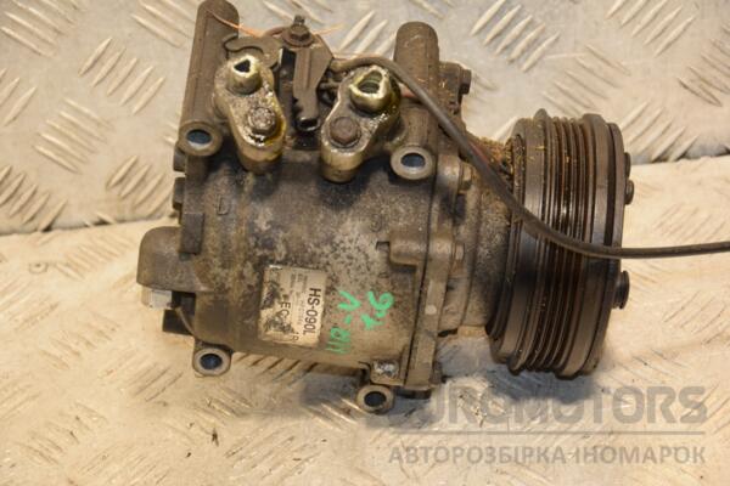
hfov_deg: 19.5
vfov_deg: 13.0
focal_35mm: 105
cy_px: 243
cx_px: 365
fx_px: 2129
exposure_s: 1/125
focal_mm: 70
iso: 800
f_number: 5.3
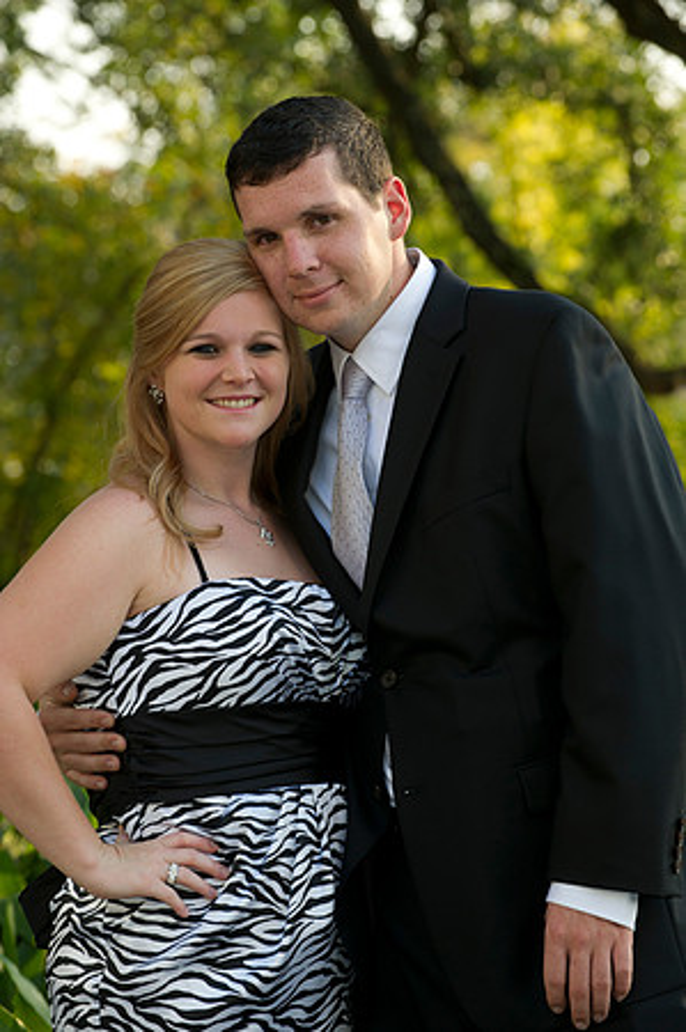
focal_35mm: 155
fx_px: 4440
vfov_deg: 13.3
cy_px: 516
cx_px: 343
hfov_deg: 8.8
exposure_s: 1/125
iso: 320
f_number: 5.6
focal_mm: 155
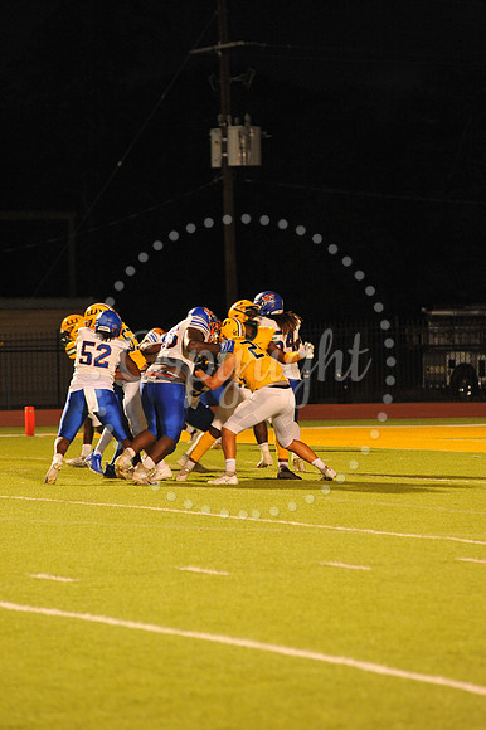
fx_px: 3750
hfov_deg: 7.4
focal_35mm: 185
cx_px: 243
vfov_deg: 11.1
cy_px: 365
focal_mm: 185
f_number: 4.5
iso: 3200
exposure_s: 1/160
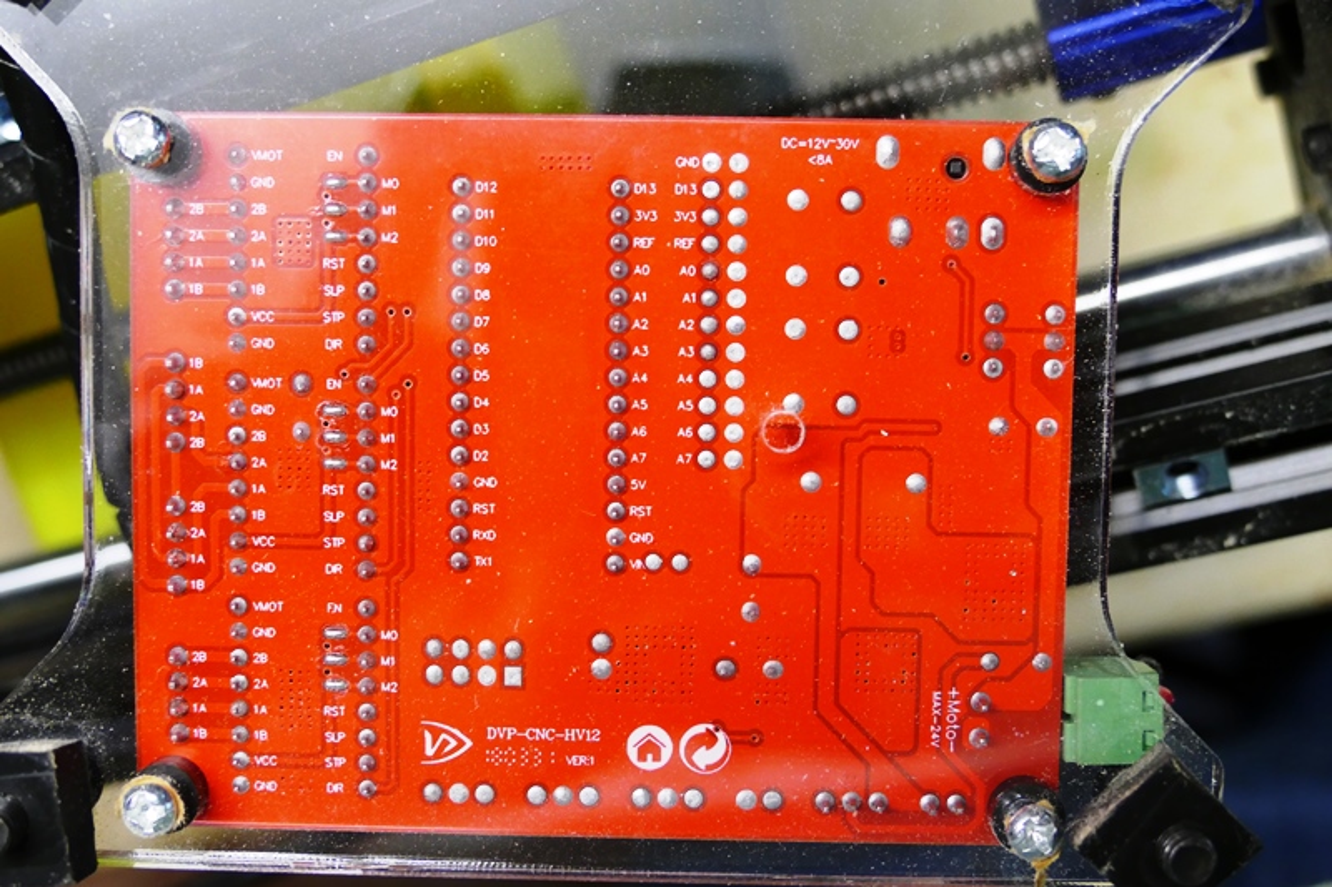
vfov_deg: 31.9
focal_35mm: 42
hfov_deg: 46.4
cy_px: 444
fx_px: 1554
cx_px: 666
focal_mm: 15.26
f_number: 3.2
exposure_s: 1/80
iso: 800
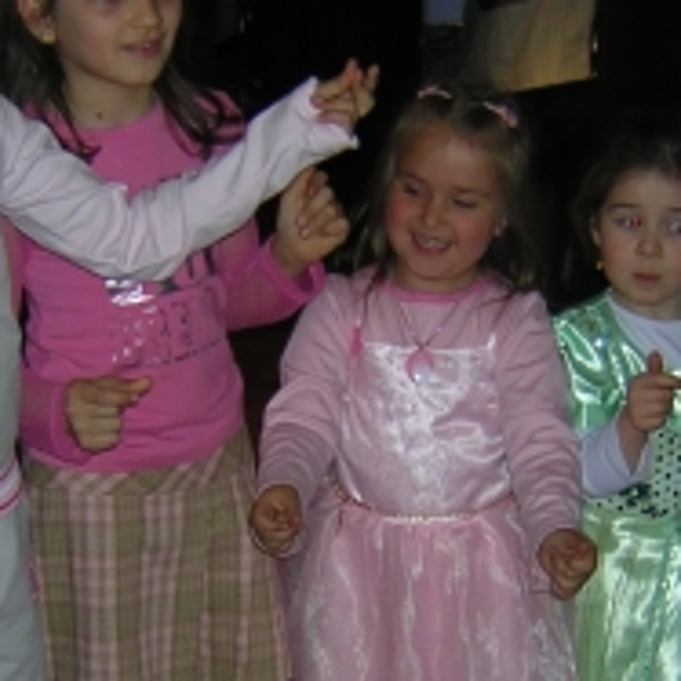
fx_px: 1892
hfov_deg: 20.4
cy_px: 464
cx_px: 361
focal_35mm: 85
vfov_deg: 20.3
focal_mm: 4.7
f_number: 2.6
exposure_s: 1/60.1
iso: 100
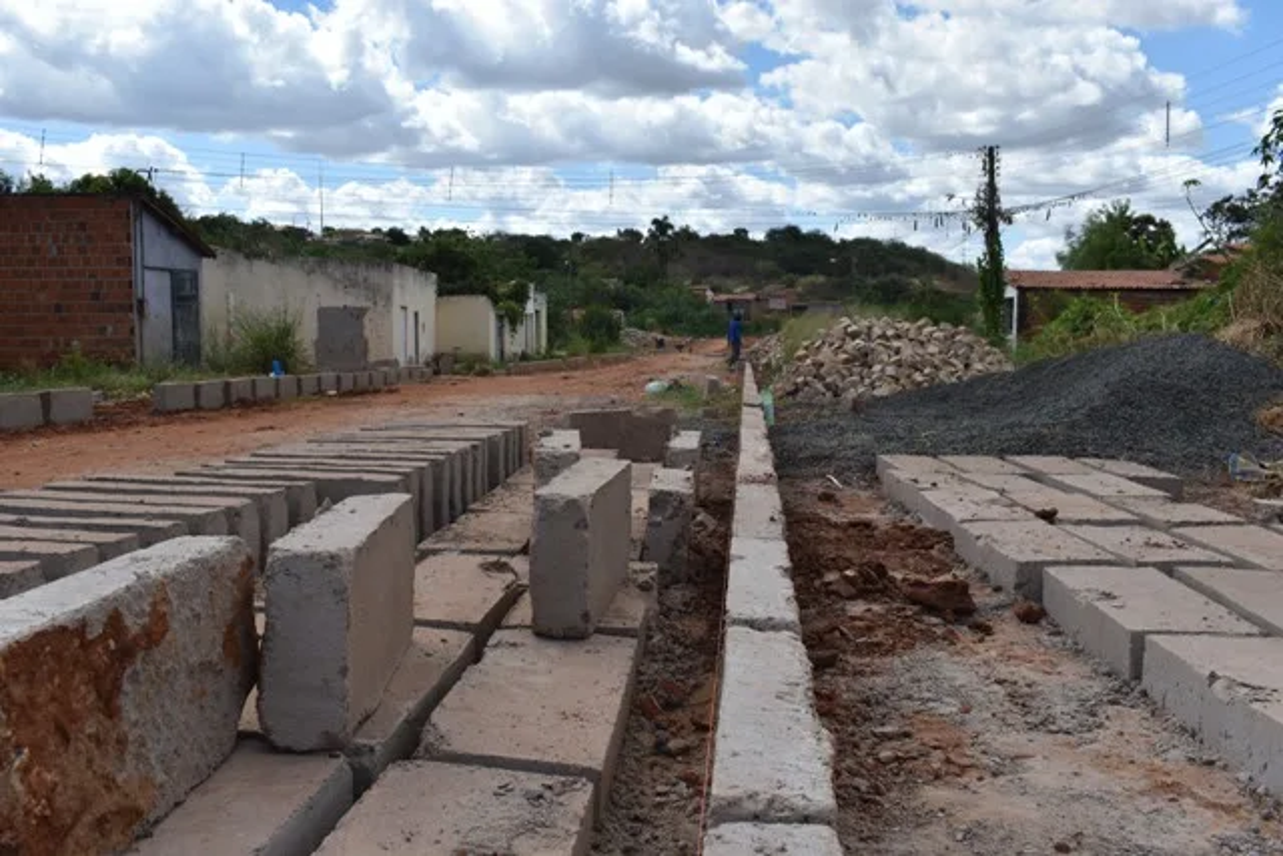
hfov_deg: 61.9
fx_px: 1069
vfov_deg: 43.6
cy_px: 428
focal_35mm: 30
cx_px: 642
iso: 200
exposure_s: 1/400
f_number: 10
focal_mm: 20
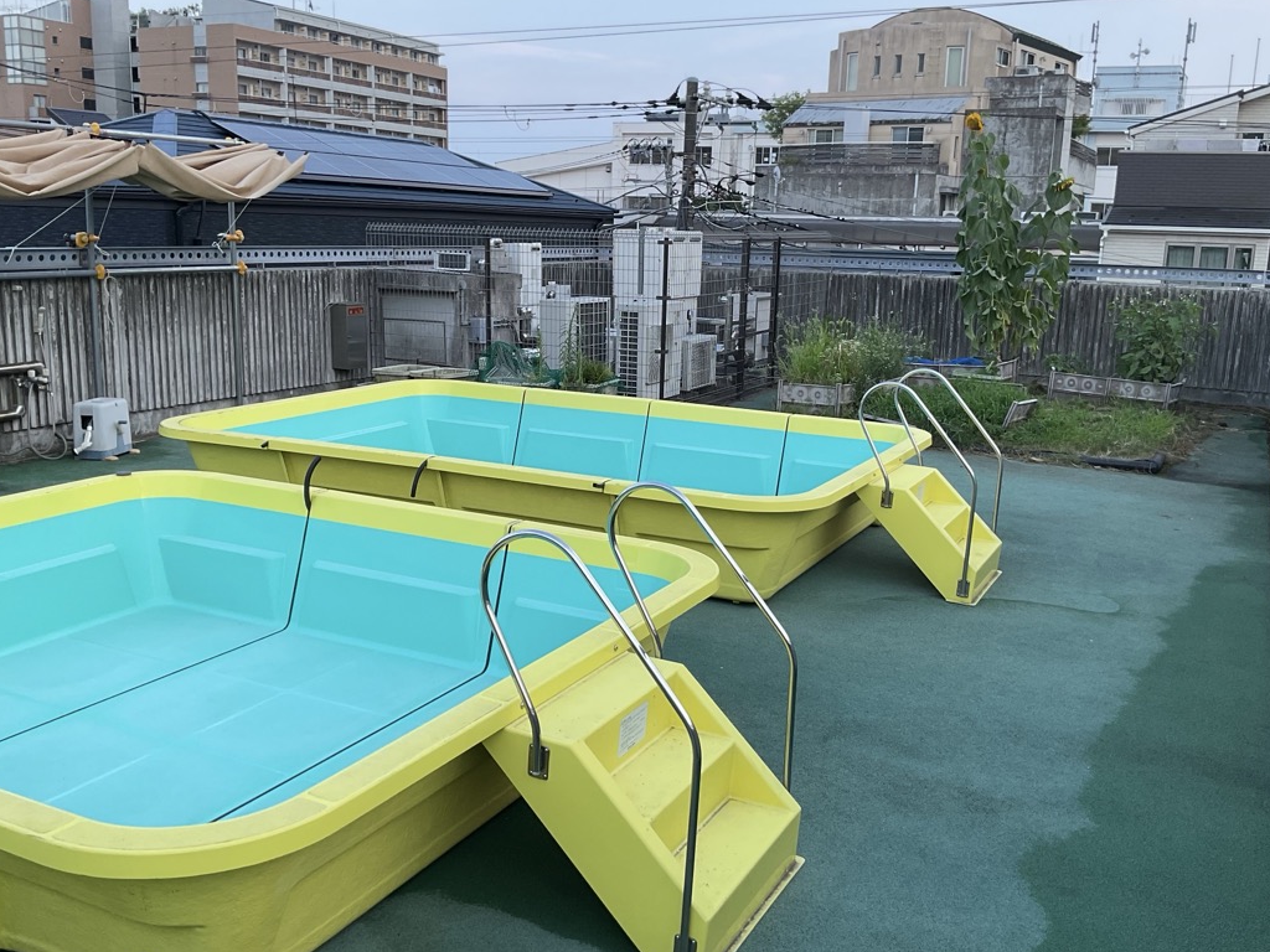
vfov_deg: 41.8
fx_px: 1247
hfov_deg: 53.9
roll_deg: -1.2
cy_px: 491
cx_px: 670
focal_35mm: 34
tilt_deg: -12.7
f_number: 1.8
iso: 16
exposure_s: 1/324
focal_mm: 3
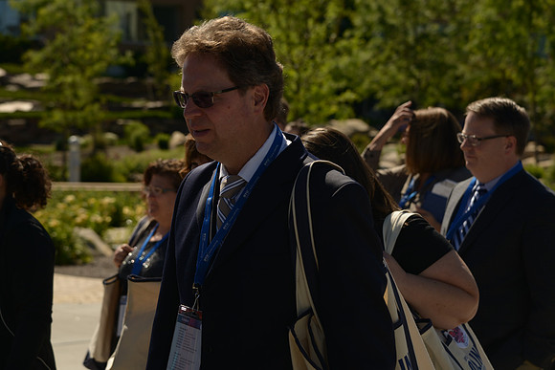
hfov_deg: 17.1
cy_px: 185
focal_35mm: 120
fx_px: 1850
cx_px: 278
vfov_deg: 11.4
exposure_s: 1/400
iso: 100
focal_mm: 120
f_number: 8
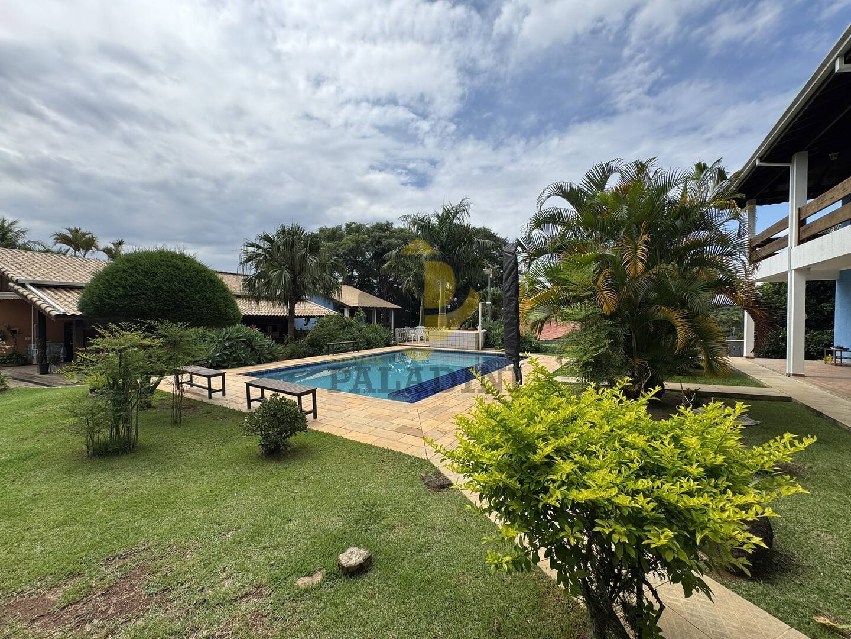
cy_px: 320
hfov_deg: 102.1
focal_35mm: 14
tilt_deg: -1.3
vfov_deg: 85.7
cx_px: 426
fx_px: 344
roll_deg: -0.7
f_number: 2.2
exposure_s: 1/1832
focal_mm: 2.22
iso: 50
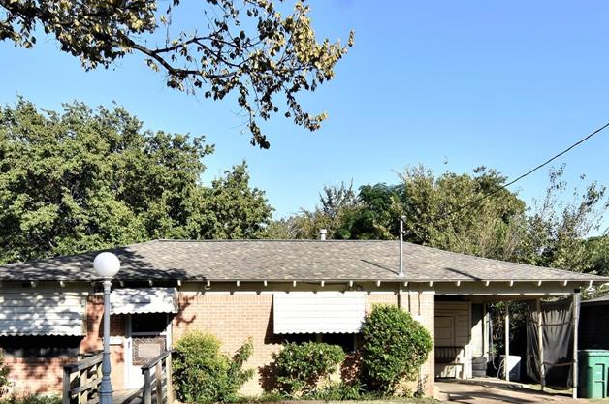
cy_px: 216
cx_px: 170
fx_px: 538
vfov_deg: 41.2
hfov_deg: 56.8
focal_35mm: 32
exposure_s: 1/500
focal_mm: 13
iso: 280
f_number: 8
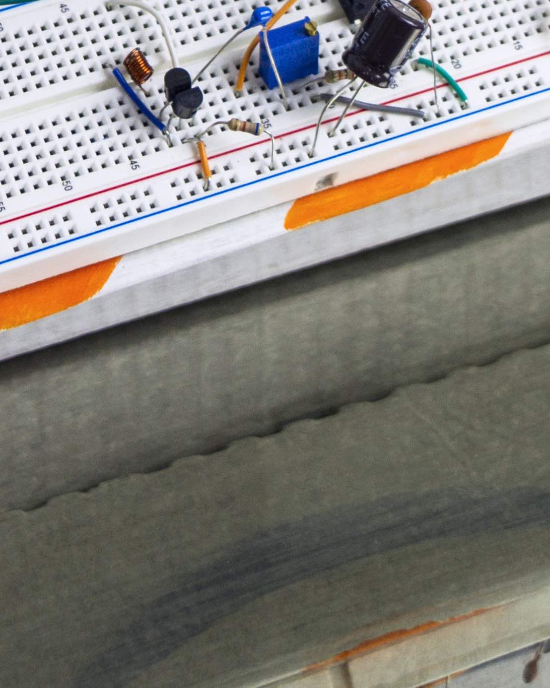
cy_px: -641
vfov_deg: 9.3
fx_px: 4006
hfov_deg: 7.8
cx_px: 180
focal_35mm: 197
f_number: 5
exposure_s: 1/30
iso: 200
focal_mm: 35
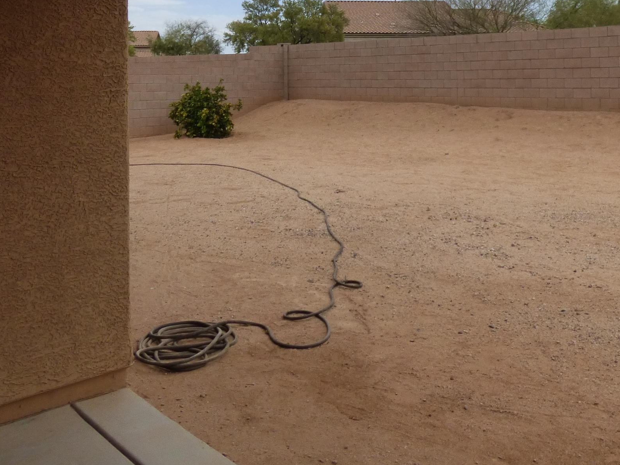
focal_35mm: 38
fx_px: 681
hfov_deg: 48.9
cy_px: 73
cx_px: 349
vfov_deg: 36.1
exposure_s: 1/2000
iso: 160
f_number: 3.2
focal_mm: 3.58
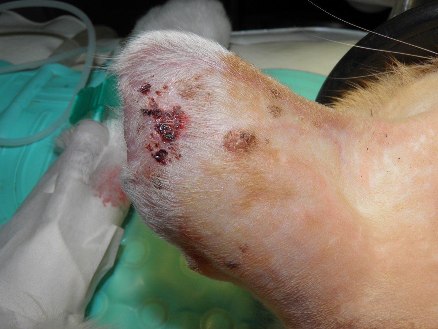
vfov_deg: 32.9
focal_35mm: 44
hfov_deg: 42.9
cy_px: 164
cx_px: 219
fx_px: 557
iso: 50
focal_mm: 7.9
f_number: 8.4
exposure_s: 1/60
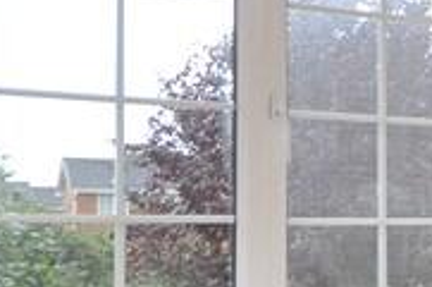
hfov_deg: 17.9
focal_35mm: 85
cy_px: 225
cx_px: 826
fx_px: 1018
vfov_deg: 15.9
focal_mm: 10
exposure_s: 1/125
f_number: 5.6
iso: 400
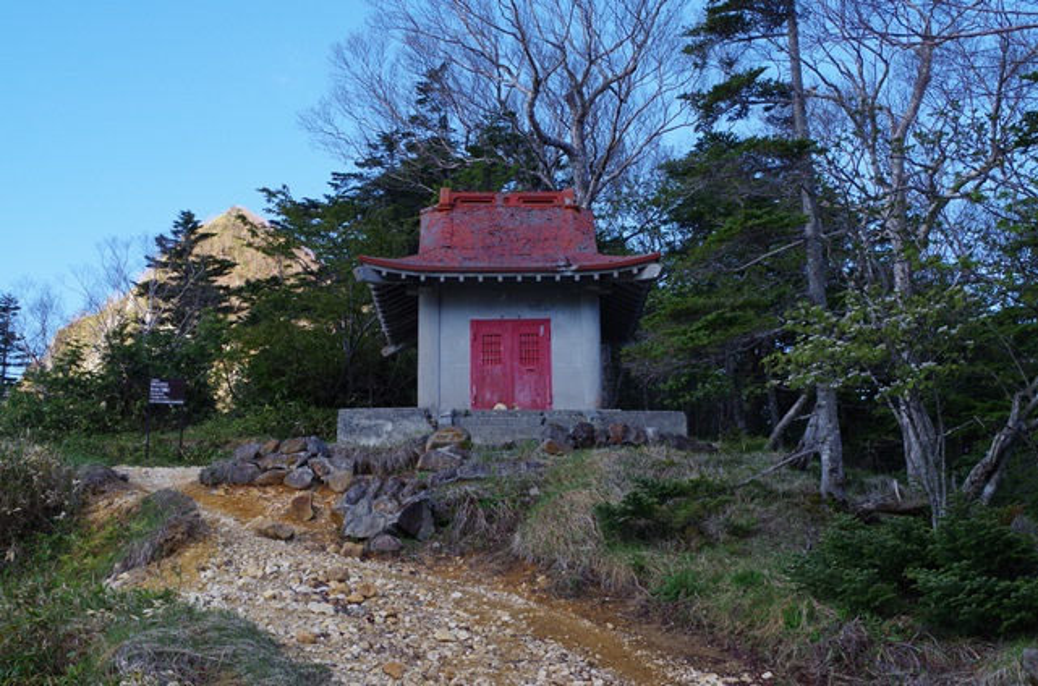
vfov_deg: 29.1
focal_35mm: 46
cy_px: 343
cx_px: 519
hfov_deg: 42.8
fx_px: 1323
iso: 400
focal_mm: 30.63
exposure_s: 1/80
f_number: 11
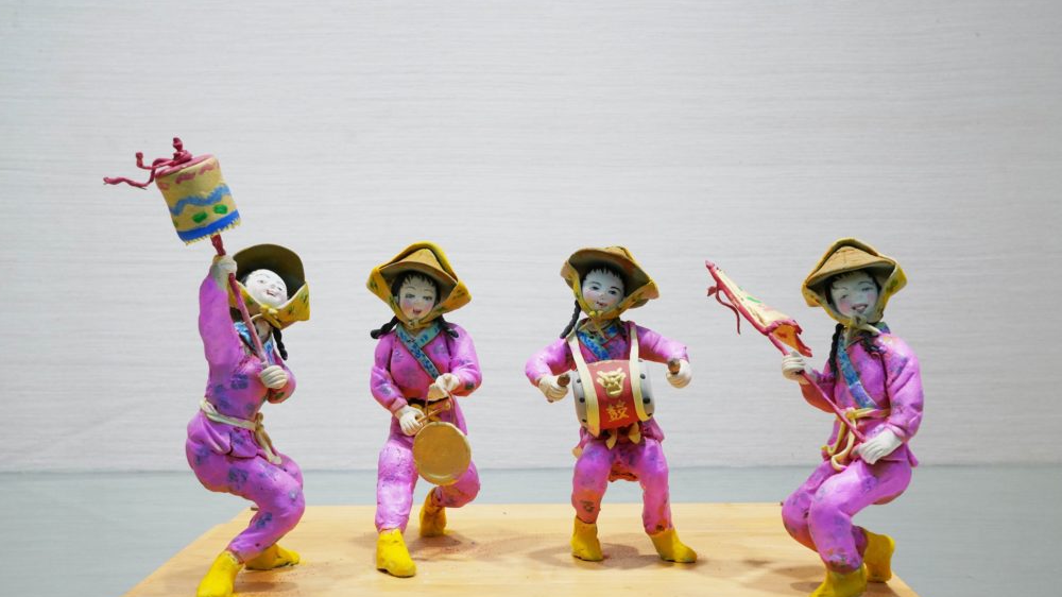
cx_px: 527
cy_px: 326
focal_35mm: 44
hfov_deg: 46.4
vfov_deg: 27.1
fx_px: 1239
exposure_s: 1/100
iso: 1600
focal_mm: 41
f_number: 11
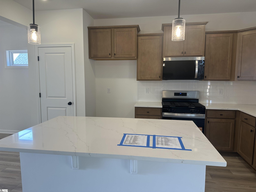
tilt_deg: -5.4
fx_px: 177
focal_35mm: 24
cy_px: 96
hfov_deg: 71.6
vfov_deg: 56.8
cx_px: 128
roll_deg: -0.3
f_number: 1.78
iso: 64
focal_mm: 6.86
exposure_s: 1/120
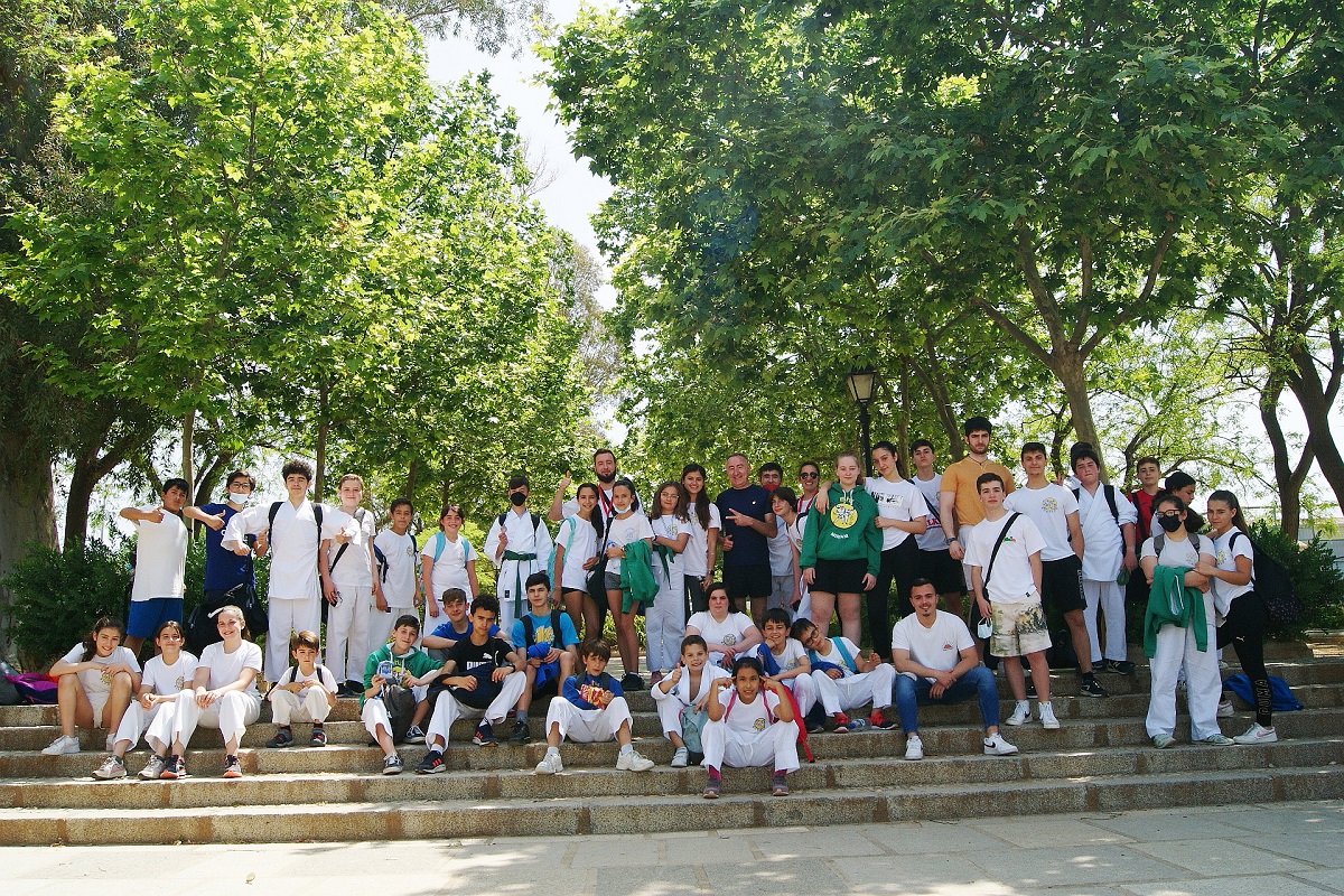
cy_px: 448
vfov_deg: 43.6
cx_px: 672
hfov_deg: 61.9
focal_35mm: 30
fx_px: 1120
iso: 100
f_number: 10
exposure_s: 1/160
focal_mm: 20
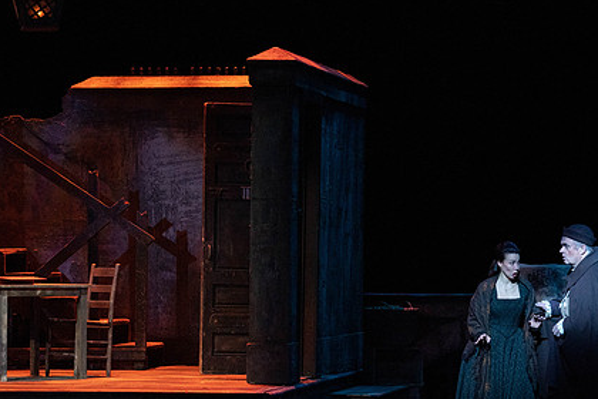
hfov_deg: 10.9
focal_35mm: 188
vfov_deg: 7.3
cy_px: 202
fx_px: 3123
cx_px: 245
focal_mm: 131
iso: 6400
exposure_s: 1/200
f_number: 6.3
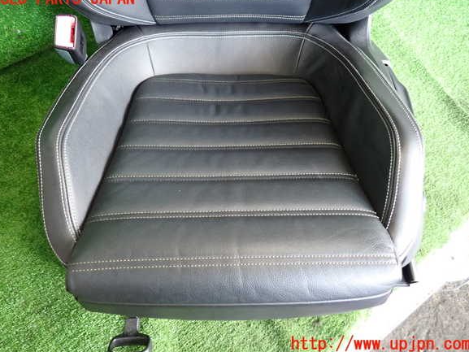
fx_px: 352
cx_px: 231
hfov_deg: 67.3
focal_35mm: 26
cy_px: 172
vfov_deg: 53.1
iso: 320
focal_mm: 4.5
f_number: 2
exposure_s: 1/30
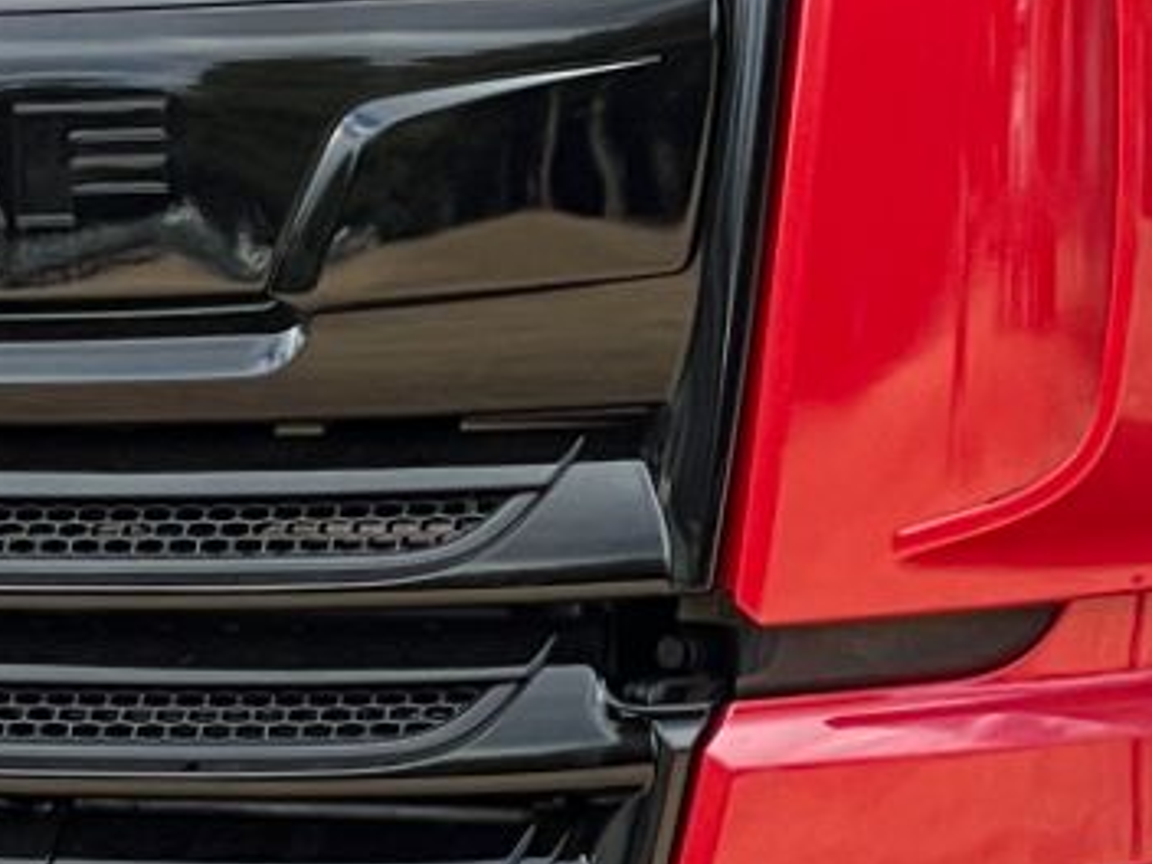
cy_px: -65
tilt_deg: +1.9
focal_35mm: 284
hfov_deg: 6.9
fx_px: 9451
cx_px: 1443
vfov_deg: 5.2
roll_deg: -1.1
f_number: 2
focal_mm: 6
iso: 25
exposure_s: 1/285
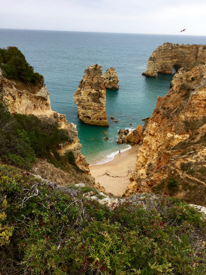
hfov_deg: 48.2
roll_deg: -0.4
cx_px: 103
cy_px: 138
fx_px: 230
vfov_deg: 61.7
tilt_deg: -25.9
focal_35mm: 29
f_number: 2.2
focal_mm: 4.15
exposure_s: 1/1068
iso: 25
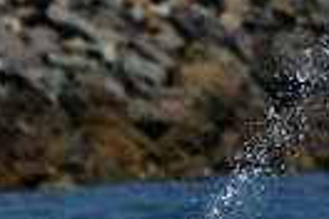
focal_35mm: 1976
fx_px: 18057
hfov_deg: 1.0
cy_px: 340
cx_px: -329
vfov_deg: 0.7
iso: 200
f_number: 7.1
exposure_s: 1/1600
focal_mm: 300
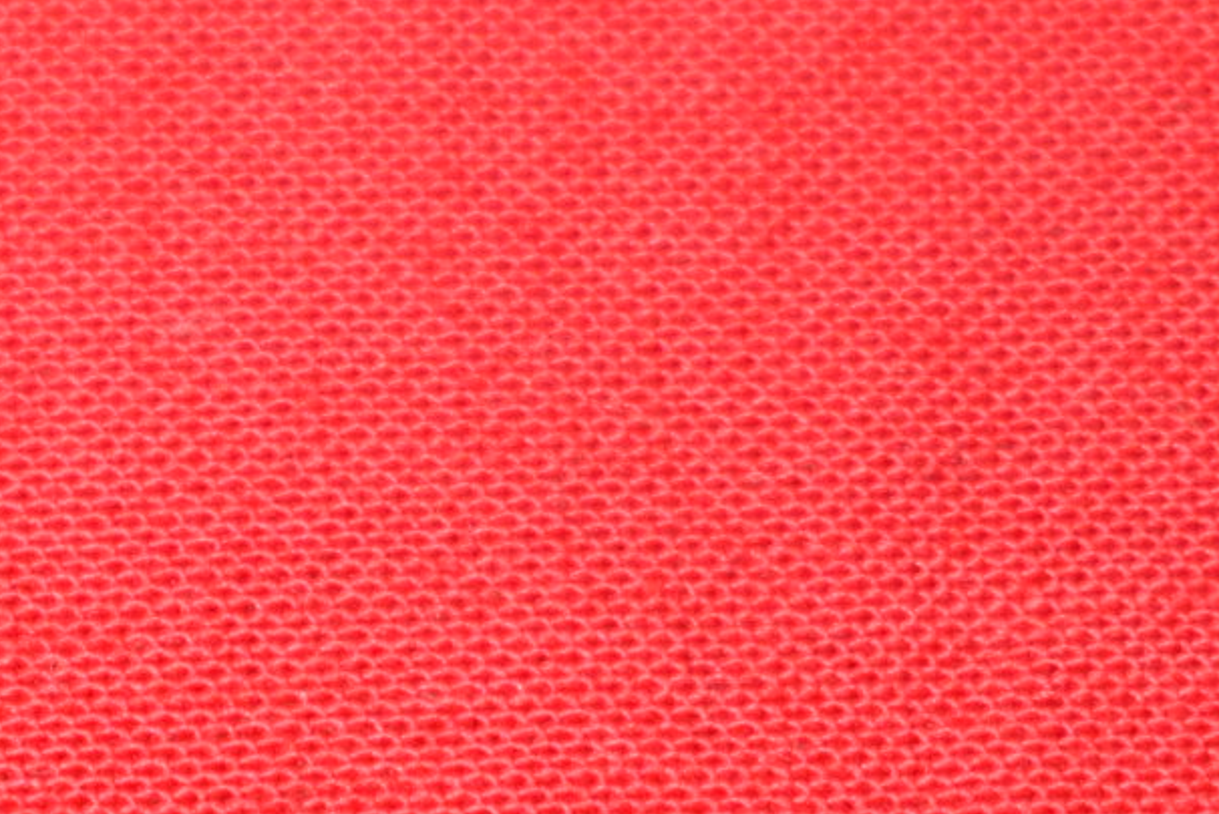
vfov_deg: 4.1
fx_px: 11299
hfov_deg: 6.1
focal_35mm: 333
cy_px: 657
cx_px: -738
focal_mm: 45
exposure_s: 1/160
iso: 800
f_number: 5.6
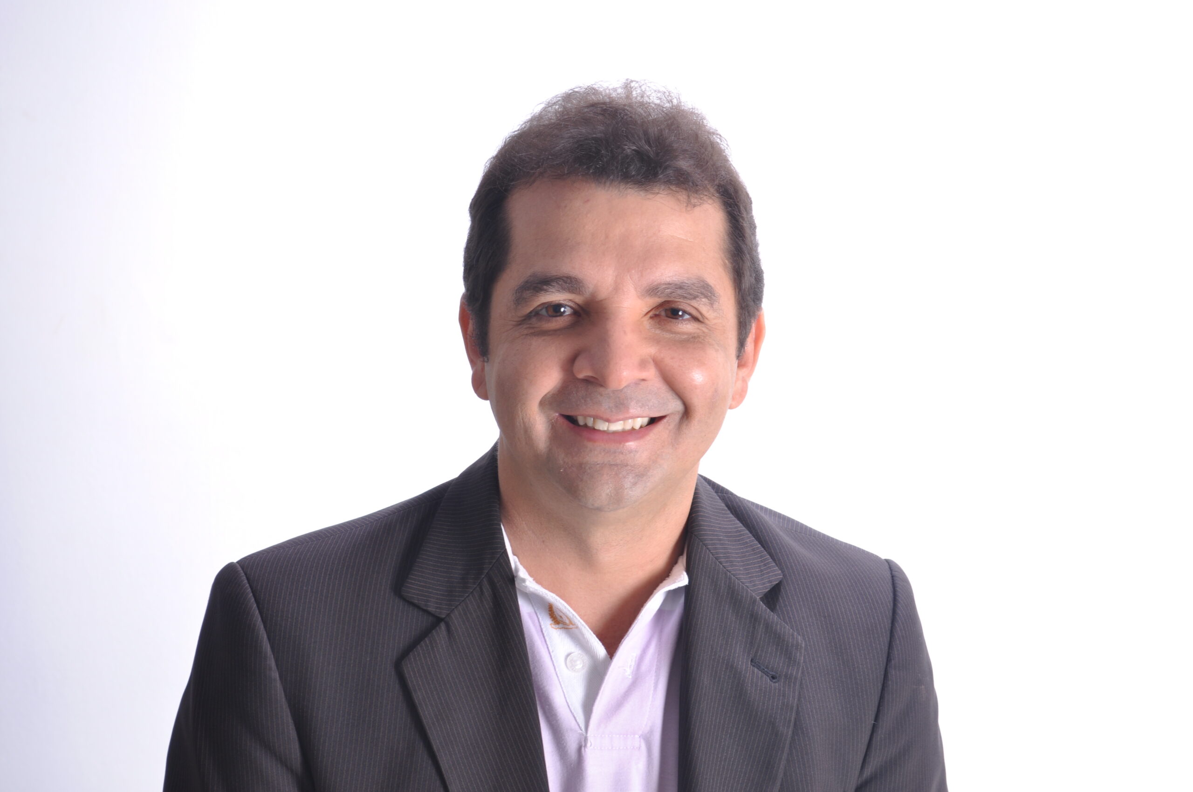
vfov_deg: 18.9
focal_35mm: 72
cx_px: 596
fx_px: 2383
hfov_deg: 28.1
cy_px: 396
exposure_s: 1/80
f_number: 7.1
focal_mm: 48
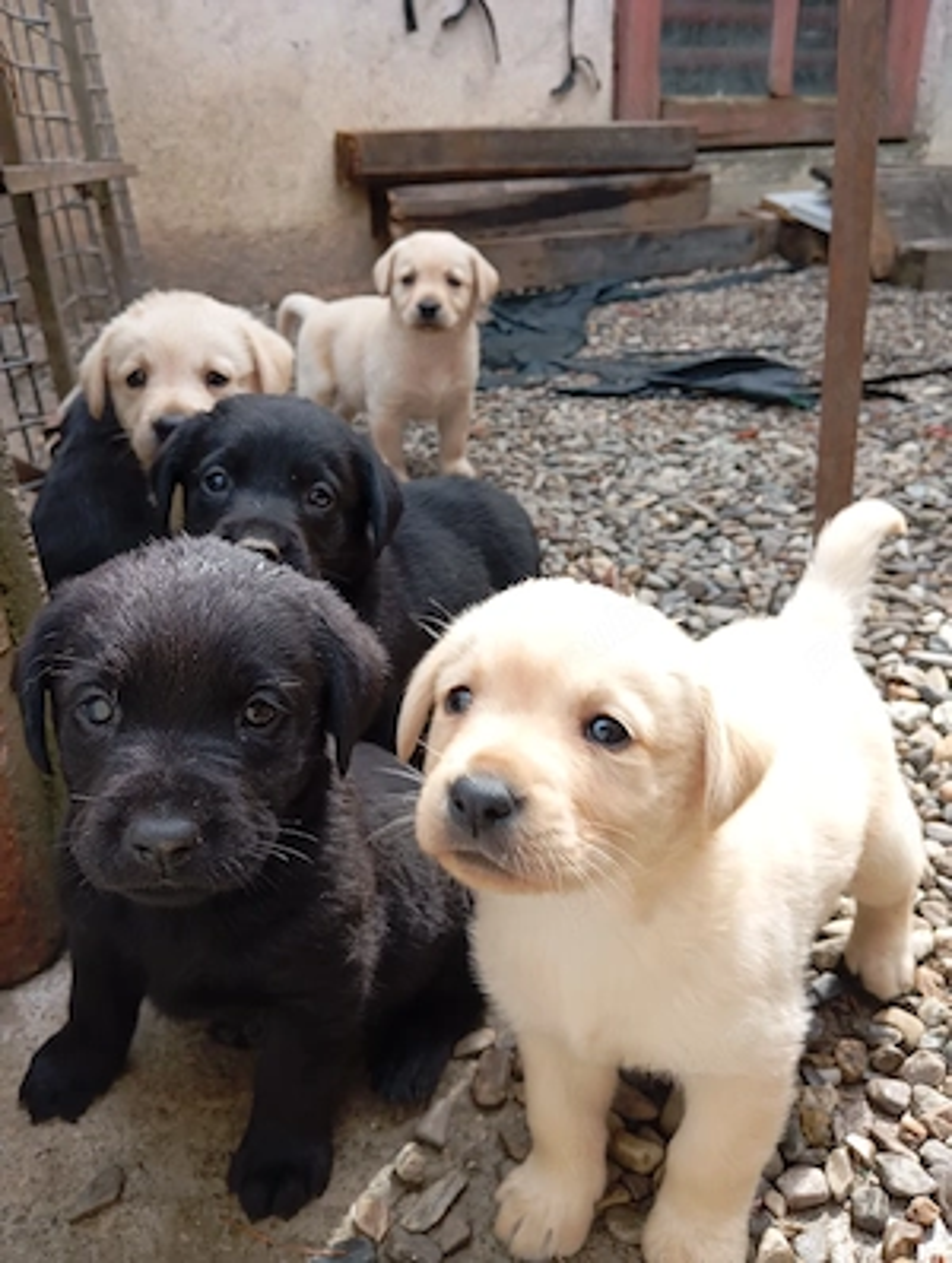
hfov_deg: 49.9
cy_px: 632
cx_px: 476
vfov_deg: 63.4
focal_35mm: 28
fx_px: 1023
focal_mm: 4.22
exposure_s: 1/111
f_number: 1.8
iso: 112
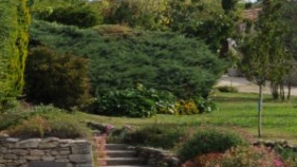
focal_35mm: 179
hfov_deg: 10.3
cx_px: -426
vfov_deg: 6.8
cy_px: 122
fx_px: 1410
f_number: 13
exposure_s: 1/640
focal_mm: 24
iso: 800
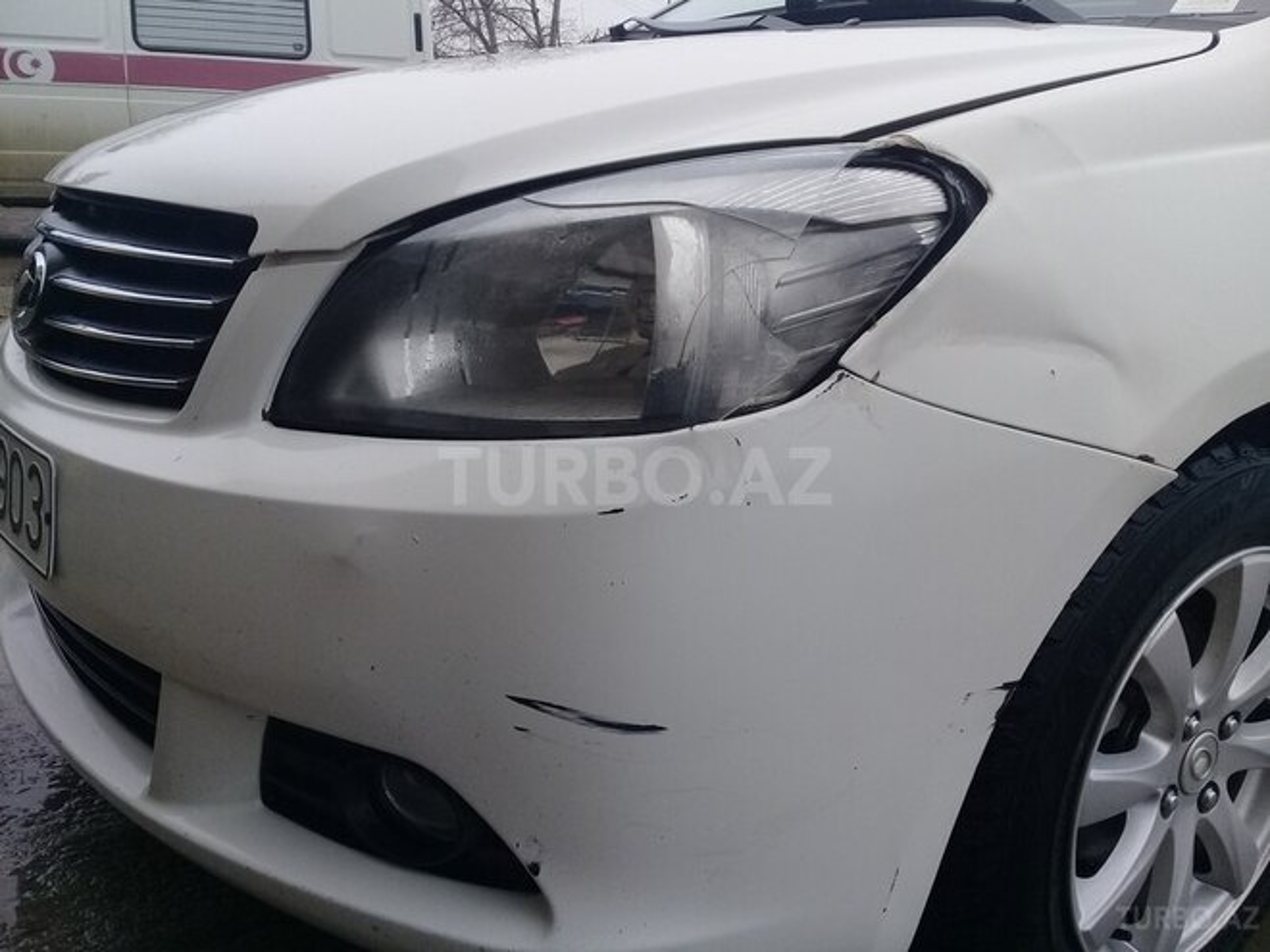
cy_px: 476
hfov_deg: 58.4
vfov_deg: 45.4
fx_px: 1137
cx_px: 635
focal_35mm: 31
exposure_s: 1/100
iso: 50
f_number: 2.2
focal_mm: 3.3
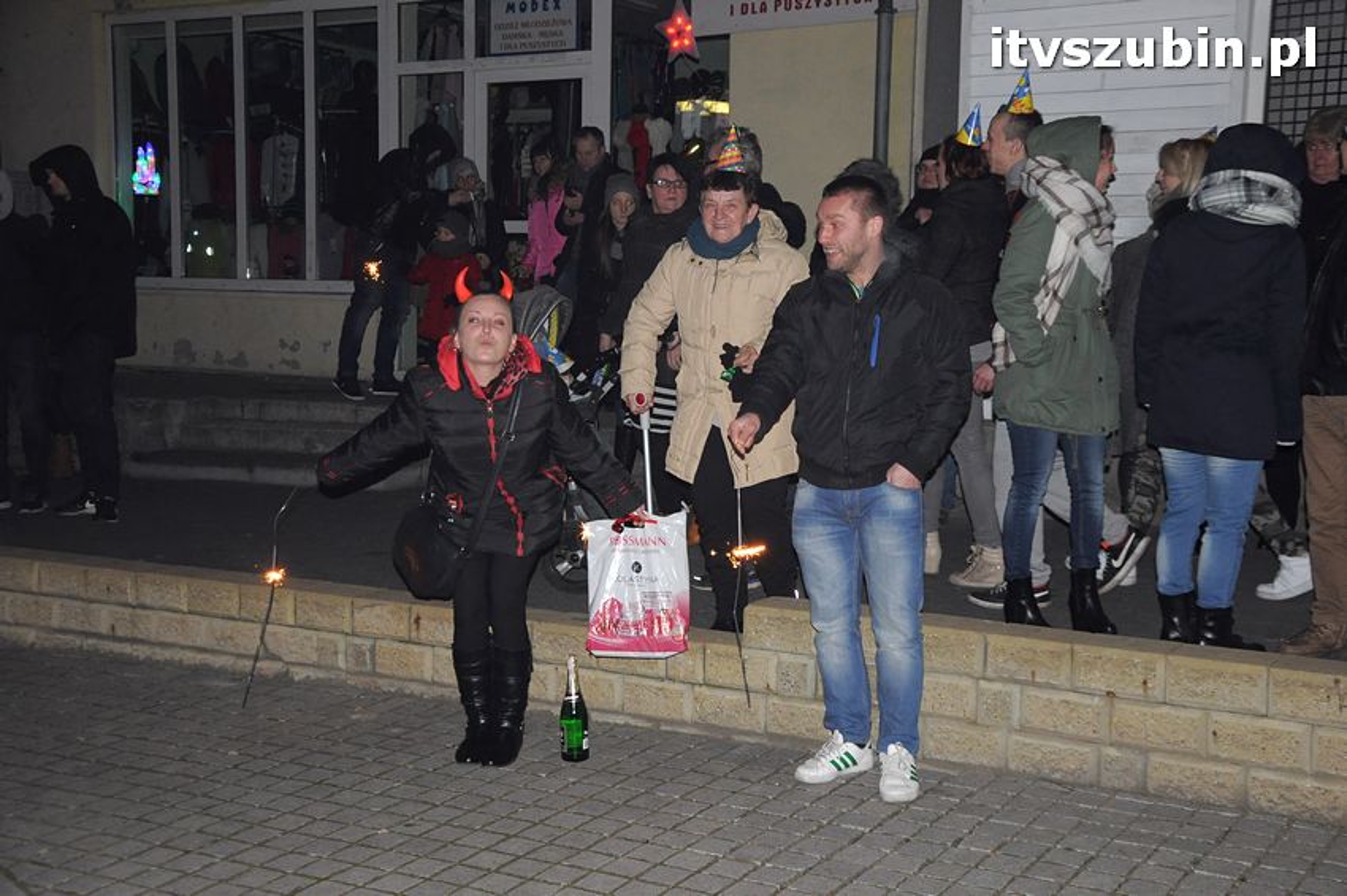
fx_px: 1682
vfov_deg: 29.8
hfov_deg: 43.6
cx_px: 674
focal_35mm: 45
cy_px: 448
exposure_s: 1/60
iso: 1250
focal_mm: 30
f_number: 4.5
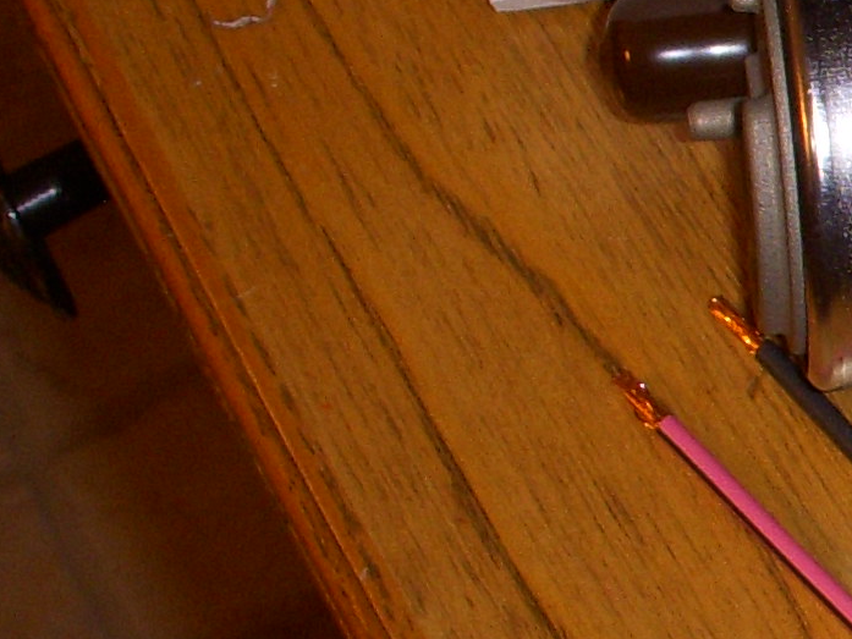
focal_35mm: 178
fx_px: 4382
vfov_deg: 8.3
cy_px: 425
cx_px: 1576
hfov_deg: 10.4
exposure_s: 1/30
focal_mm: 6.3
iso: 100
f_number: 3.3
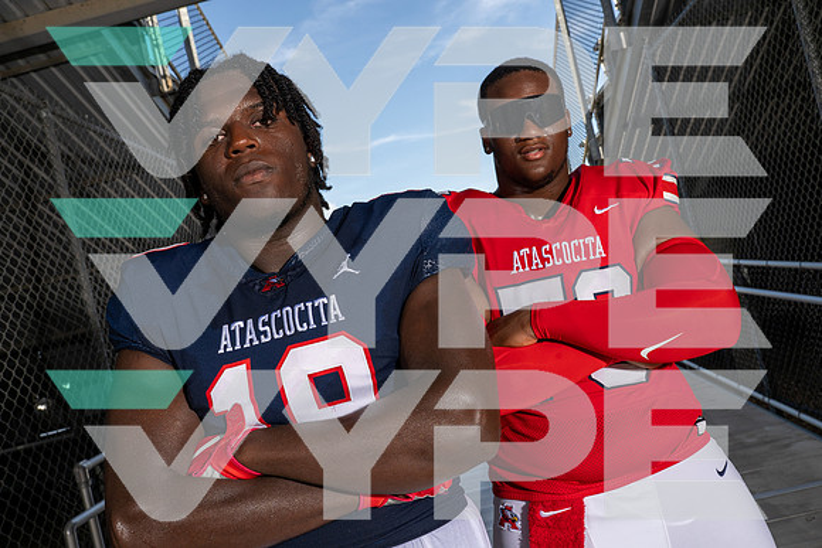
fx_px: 662
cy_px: 274
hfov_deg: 63.6
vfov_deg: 45.0
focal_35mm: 29
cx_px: 411
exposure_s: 1/250
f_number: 11
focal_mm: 29
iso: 160
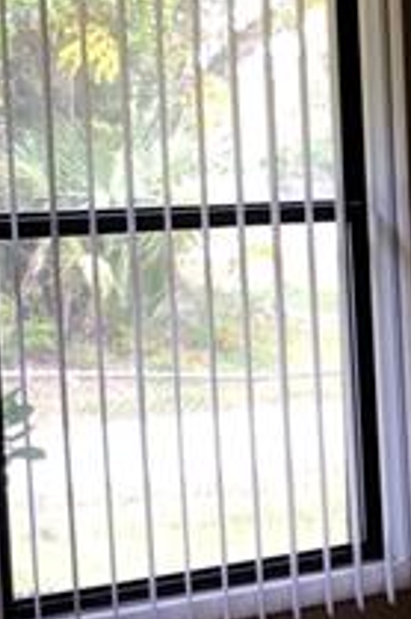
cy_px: 412
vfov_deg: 14.3
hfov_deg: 9.3
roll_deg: +1.9
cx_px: 653
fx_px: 2453
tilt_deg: -6.5
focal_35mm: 143
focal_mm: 3.99
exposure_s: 1/37
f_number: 1.8
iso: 20
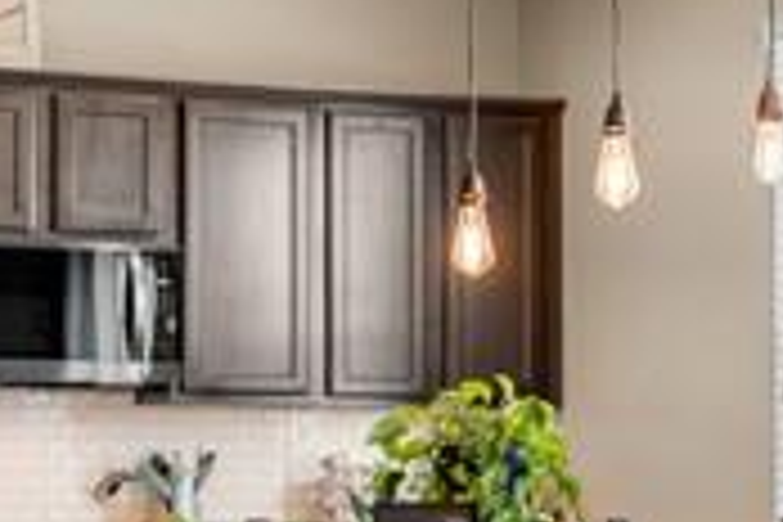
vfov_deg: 7.9
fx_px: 3741
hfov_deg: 11.8
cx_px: 860
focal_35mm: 172
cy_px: 513
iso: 500
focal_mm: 50
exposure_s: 1/60
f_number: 1.8
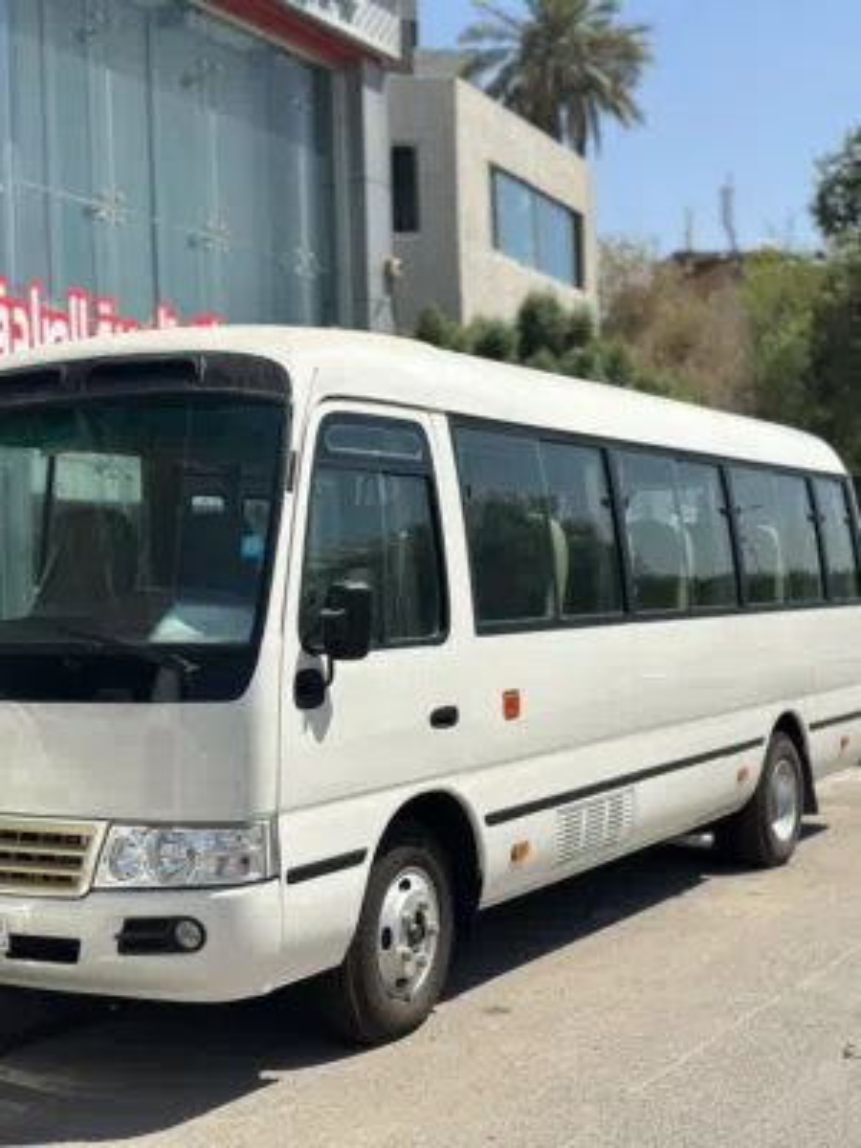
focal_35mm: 48
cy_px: 574
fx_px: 1592
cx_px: 430
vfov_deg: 39.7
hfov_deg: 30.3
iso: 100
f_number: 1.78
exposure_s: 1/9804
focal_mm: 6.86
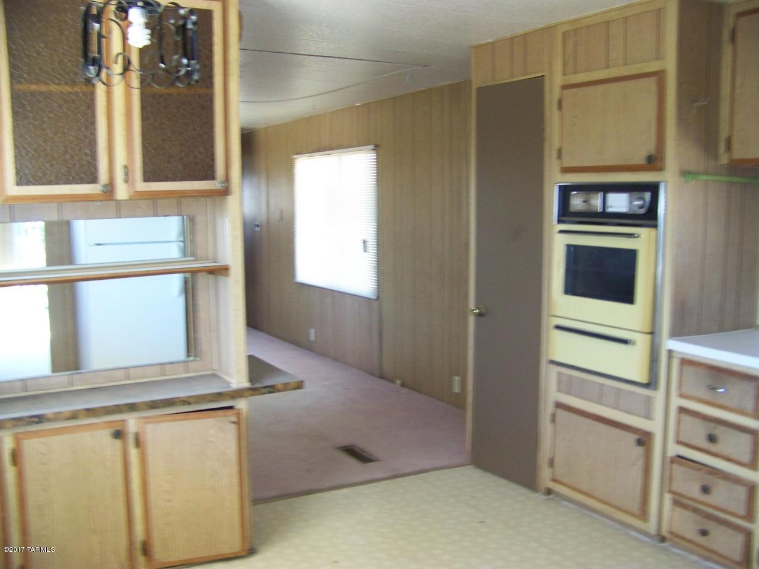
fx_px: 789
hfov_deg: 51.4
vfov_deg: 39.7
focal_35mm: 36
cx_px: 380
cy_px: 284
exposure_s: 1/30
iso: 200
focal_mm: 5.85
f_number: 2.8
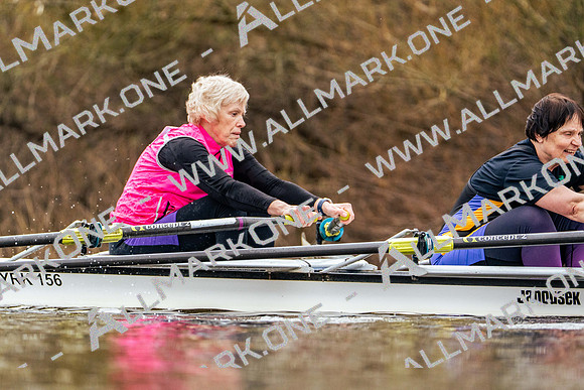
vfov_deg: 3.7
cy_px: 195
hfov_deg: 5.5
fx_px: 6101
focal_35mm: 376
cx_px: 292
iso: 3200
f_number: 6.3
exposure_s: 1/2000
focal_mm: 376
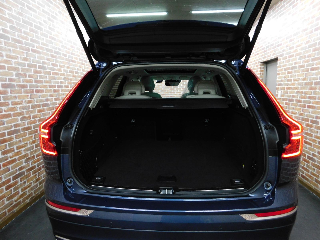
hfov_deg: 73.9
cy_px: 120
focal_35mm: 23
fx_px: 213
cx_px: 160
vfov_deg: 58.9
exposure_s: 1/30
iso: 360
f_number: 3
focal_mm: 4
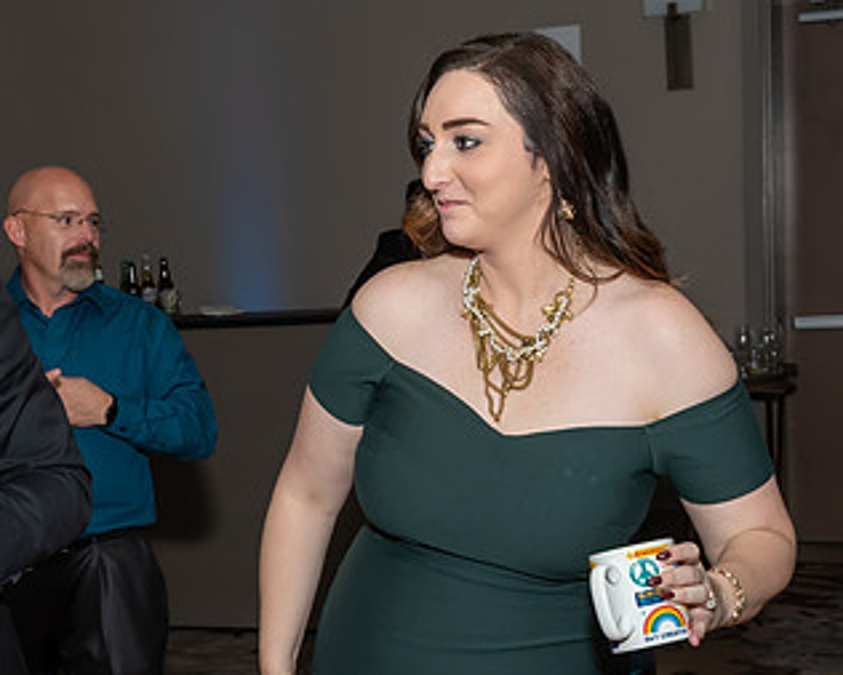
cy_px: 517
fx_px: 1947
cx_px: 312
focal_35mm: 78
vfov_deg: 19.5
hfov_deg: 24.4
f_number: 6.3
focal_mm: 20
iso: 400
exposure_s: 1/250
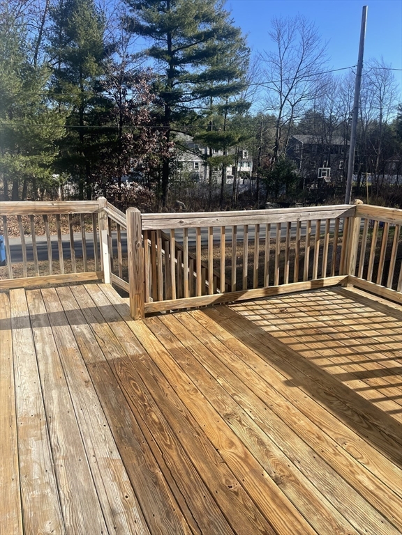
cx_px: 201
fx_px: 403
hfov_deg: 53.1
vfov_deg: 67.3
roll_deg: +0.8
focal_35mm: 26
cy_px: 268
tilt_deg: -13.8
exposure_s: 1/2053
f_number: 1.6
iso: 32
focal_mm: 4.2
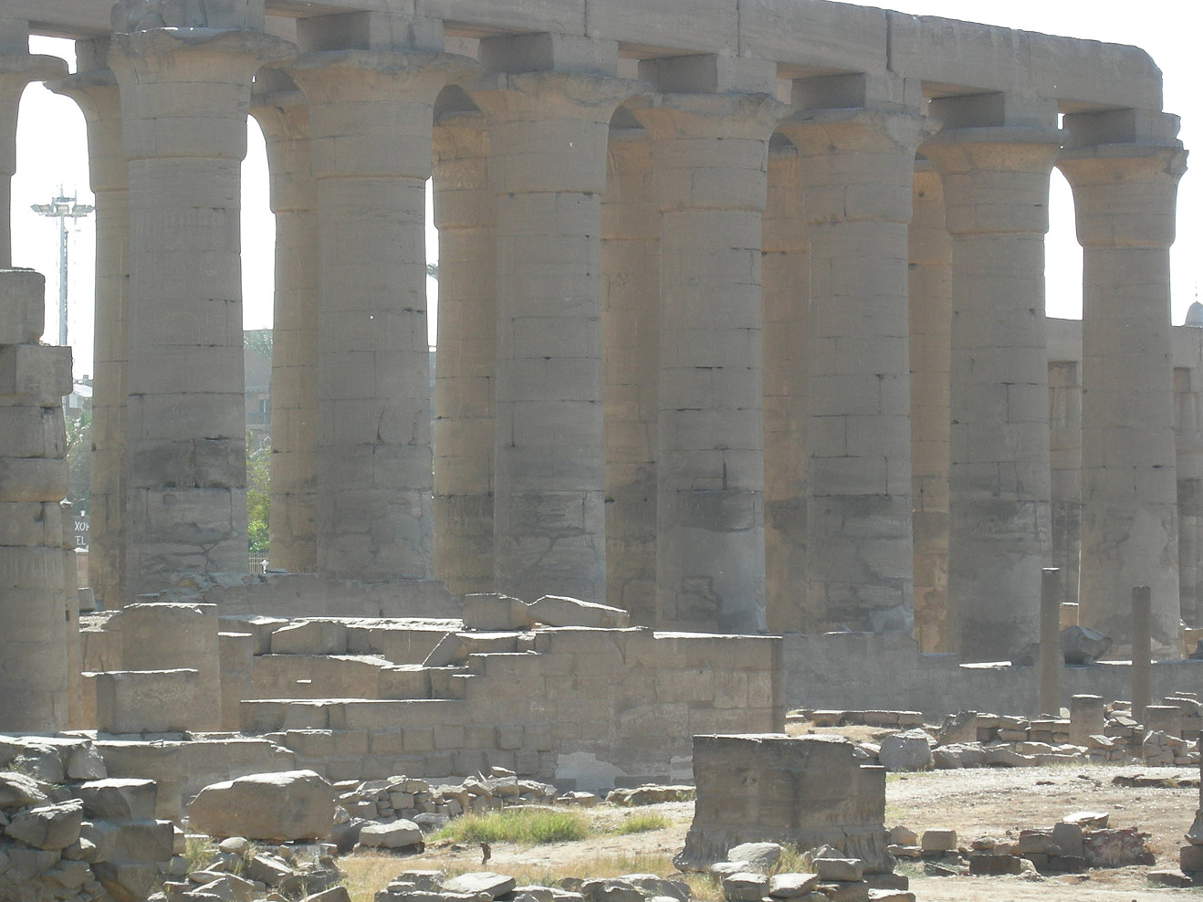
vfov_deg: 9.7
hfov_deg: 12.9
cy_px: 493
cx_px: 496
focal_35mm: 153
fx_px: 5316
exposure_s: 1/133
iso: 64
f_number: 5.8
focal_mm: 26.3
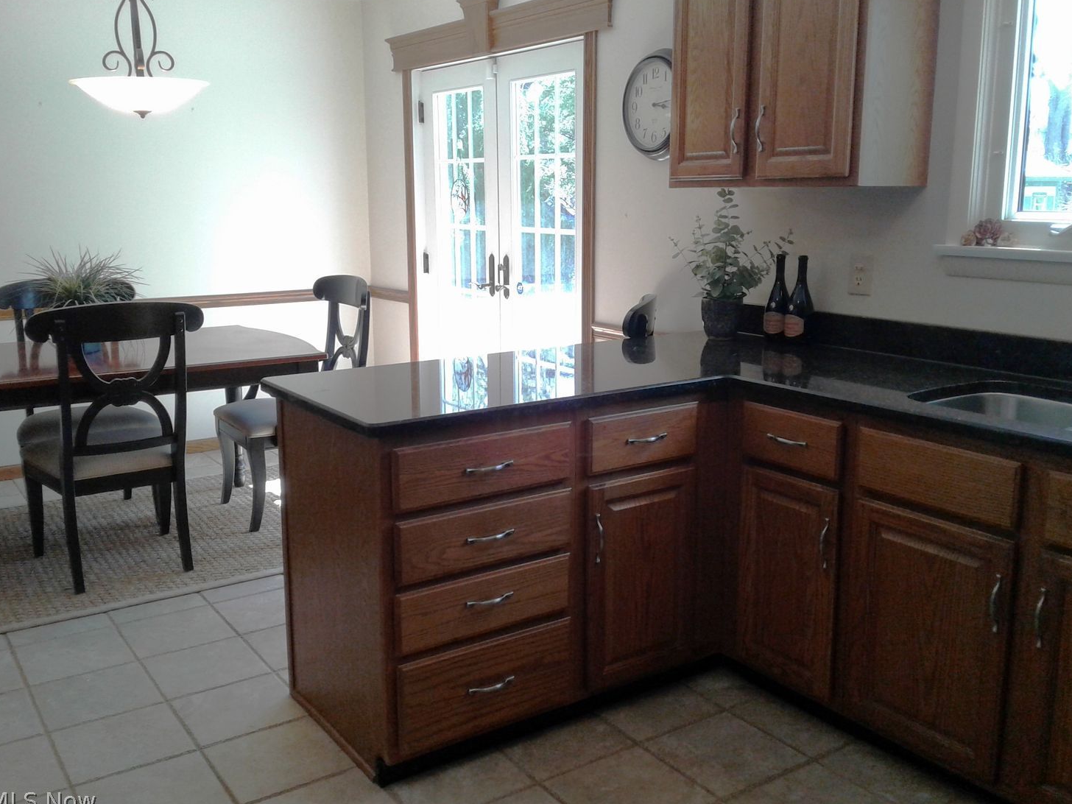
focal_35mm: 34
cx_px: 535
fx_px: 1053
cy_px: 406
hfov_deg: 54.0
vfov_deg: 41.8
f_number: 2.2
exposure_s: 1/50
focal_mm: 3.3
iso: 50
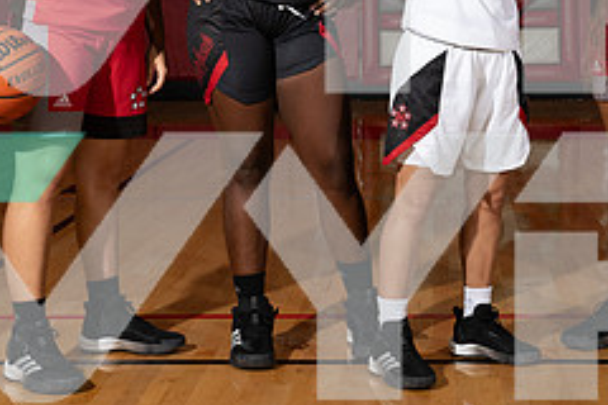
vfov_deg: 14.5
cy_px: -39
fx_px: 1554
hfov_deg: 21.9
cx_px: 474
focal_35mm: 92
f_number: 8
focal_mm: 38
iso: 800
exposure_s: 1/250
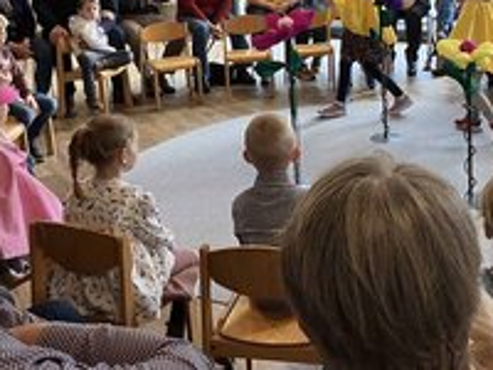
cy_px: 15
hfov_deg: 34.0
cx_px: 330
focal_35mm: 56
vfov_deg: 25.1
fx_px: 798
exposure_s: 1/70
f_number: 1.8
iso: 80
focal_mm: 3.99
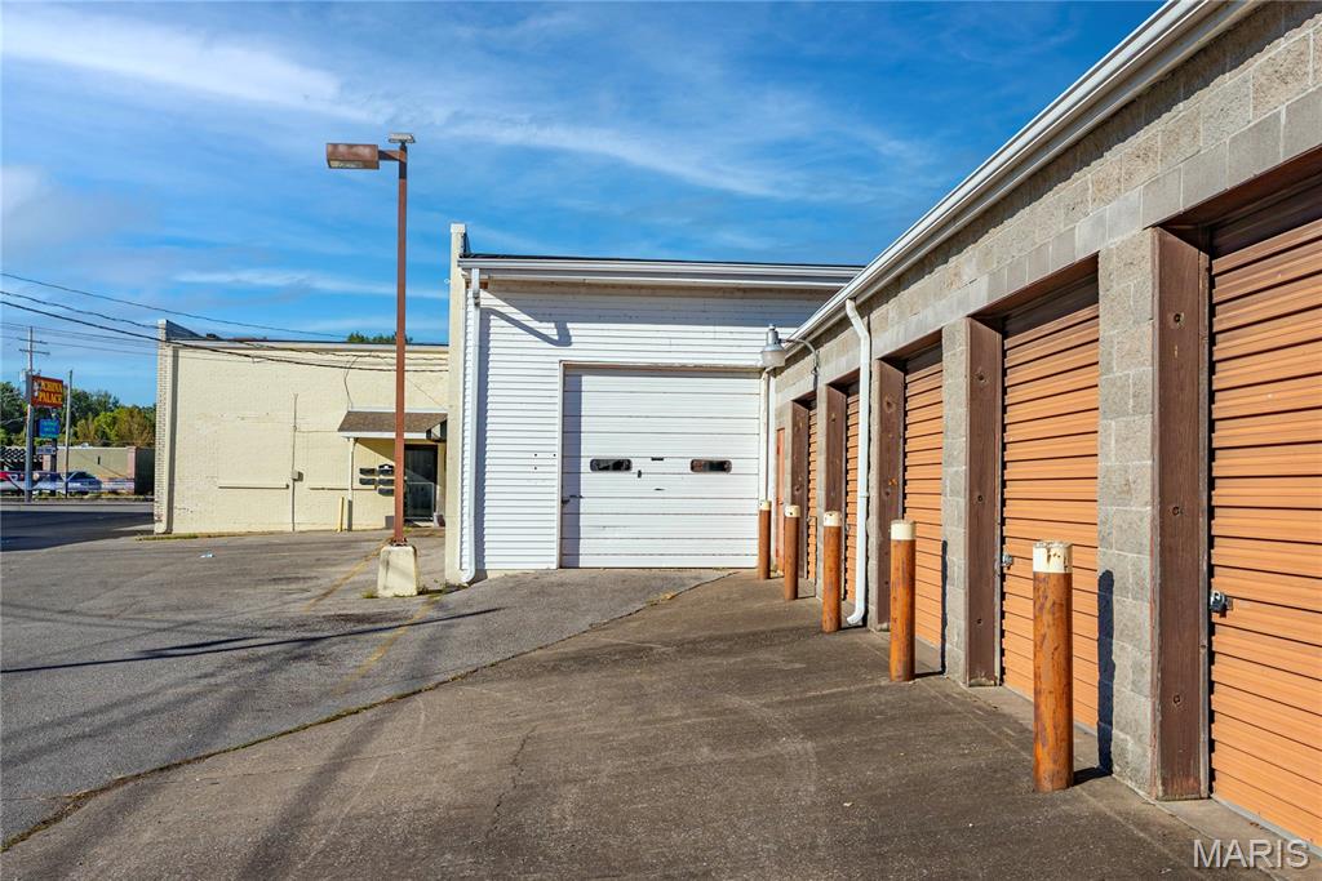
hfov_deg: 54.4
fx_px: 1285
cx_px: 661
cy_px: 440
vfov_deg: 37.9
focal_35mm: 35
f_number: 11
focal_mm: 35
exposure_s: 1/3200
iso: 1000
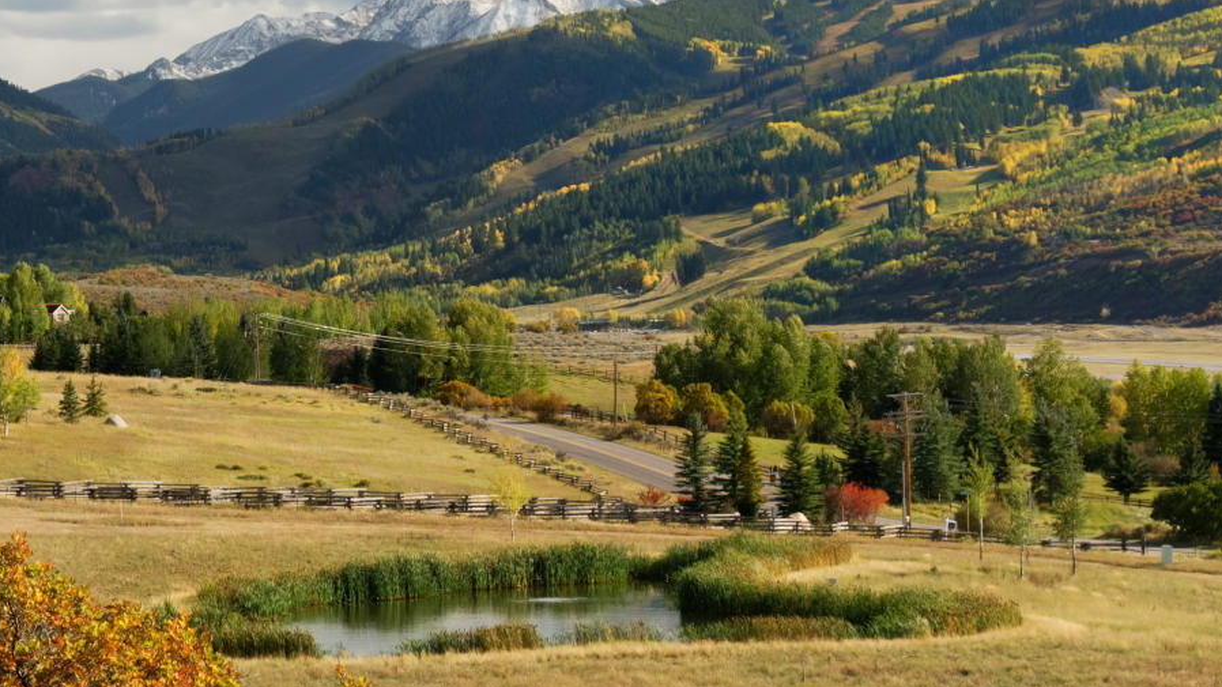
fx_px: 4309
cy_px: 140
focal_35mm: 133
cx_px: -60
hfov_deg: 15.8
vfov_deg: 9.1
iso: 200
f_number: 8
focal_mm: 38
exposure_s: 1/125
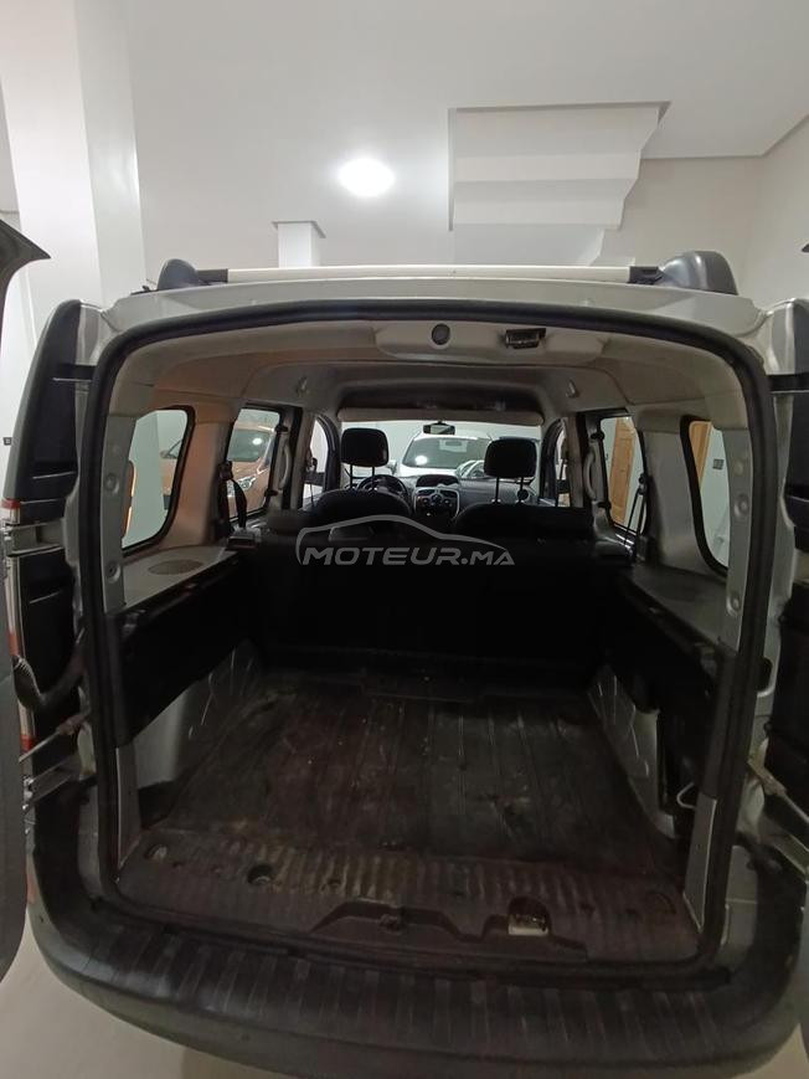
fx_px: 498
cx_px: 404
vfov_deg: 94.5
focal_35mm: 16
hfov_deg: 78.1
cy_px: 540
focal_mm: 1.65
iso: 400
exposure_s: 1/33.3
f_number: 2.2
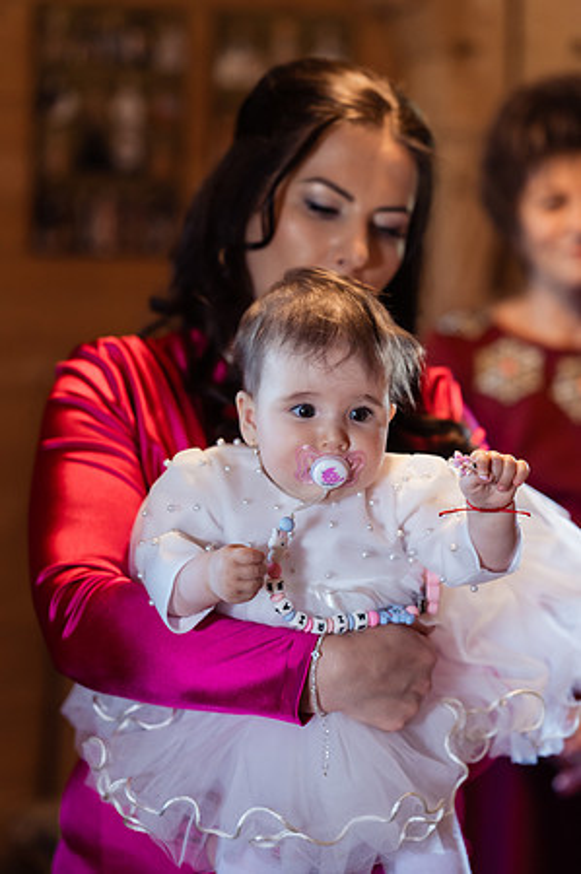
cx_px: 290
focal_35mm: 85
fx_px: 2062
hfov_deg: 16.0
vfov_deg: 23.9
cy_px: 437
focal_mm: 85
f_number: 2.2
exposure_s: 1/160
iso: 2000
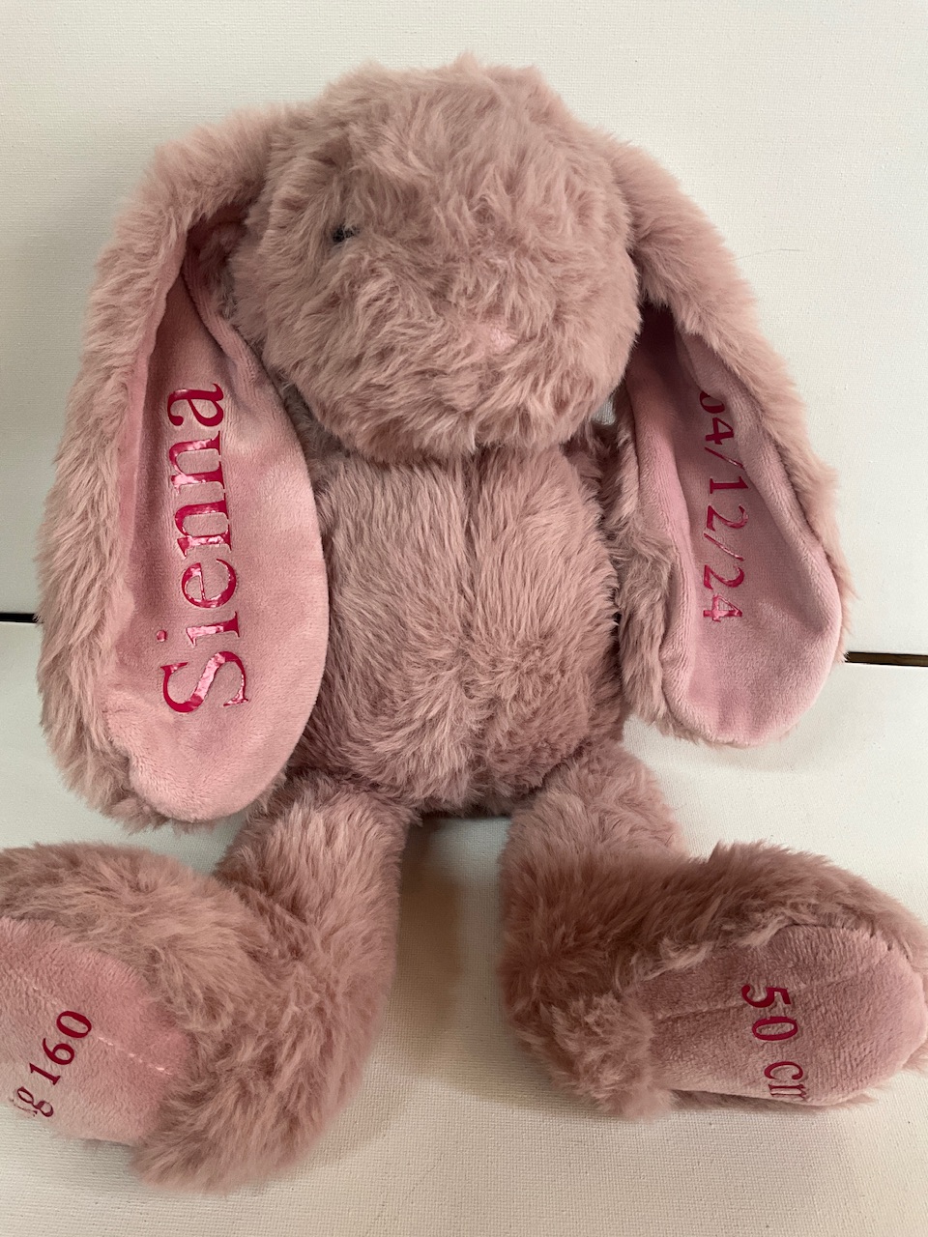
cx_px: 464
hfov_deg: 48.2
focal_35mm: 29
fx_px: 1037
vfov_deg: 61.7
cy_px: 618
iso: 64
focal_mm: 3
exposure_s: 1/100
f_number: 1.8
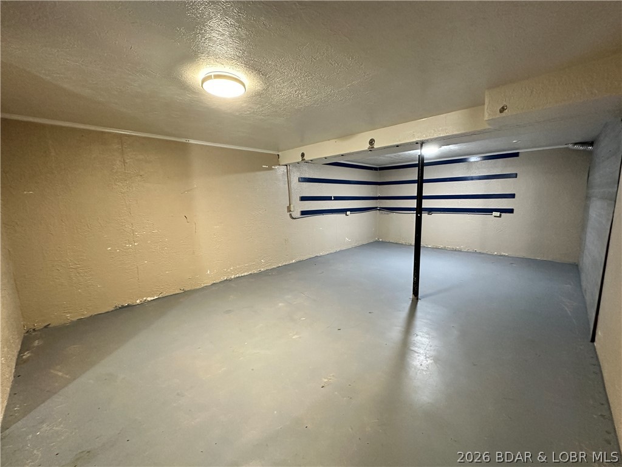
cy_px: 234
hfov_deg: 102.1
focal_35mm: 14
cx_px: 311
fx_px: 252
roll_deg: +1.1
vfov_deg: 85.7
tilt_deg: -8.0
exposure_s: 1/60
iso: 1000
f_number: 2.2
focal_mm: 2.22
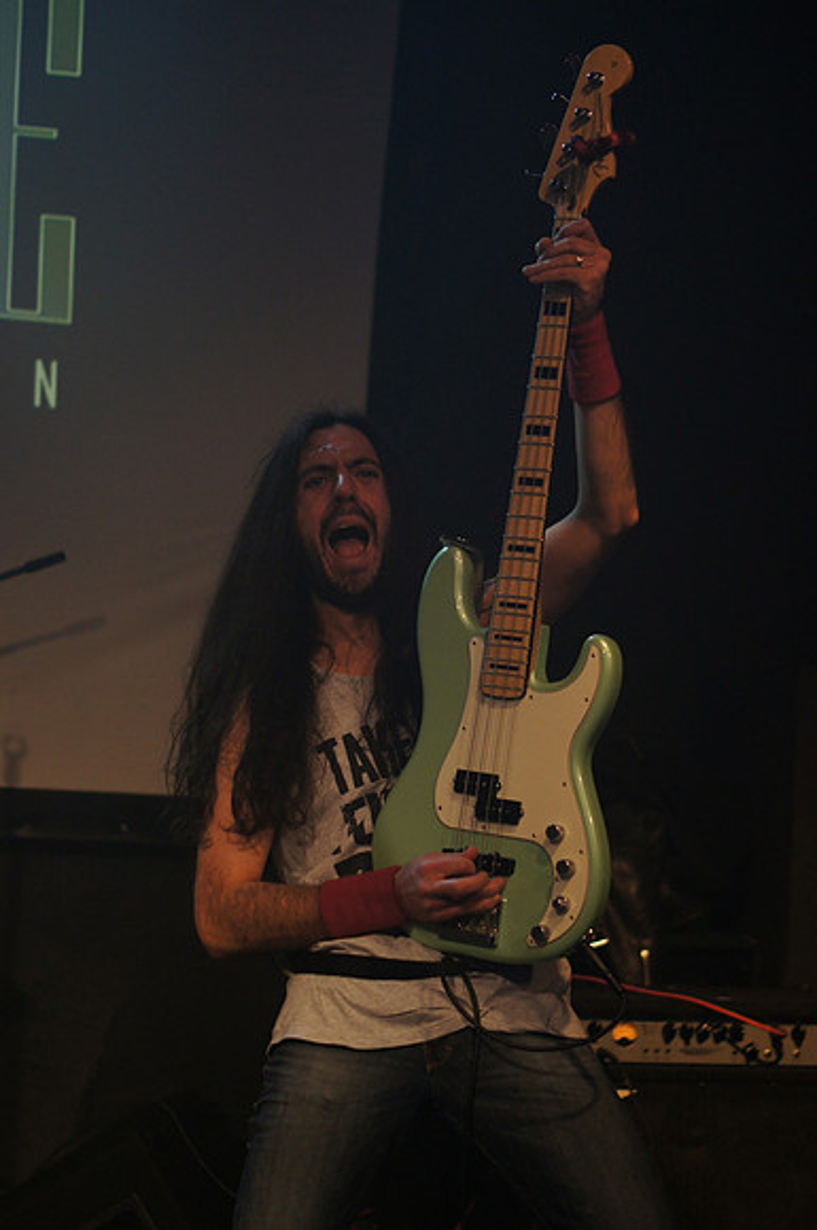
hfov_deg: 18.1
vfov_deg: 27.0
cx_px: 408
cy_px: 615
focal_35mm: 75
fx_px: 2561
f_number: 1.8
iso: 800
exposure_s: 1/200
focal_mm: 50
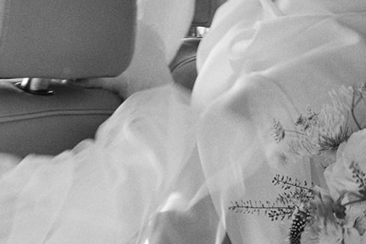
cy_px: 43
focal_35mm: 129
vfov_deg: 10.6
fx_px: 1311
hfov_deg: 15.4
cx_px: 433
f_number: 5
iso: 125
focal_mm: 23
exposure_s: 1/90
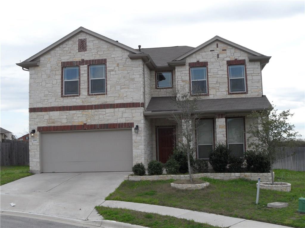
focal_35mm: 40
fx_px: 352
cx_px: 152
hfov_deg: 46.8
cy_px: 114
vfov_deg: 36.0
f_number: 5.2
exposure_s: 1/350
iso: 80
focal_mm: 6.5
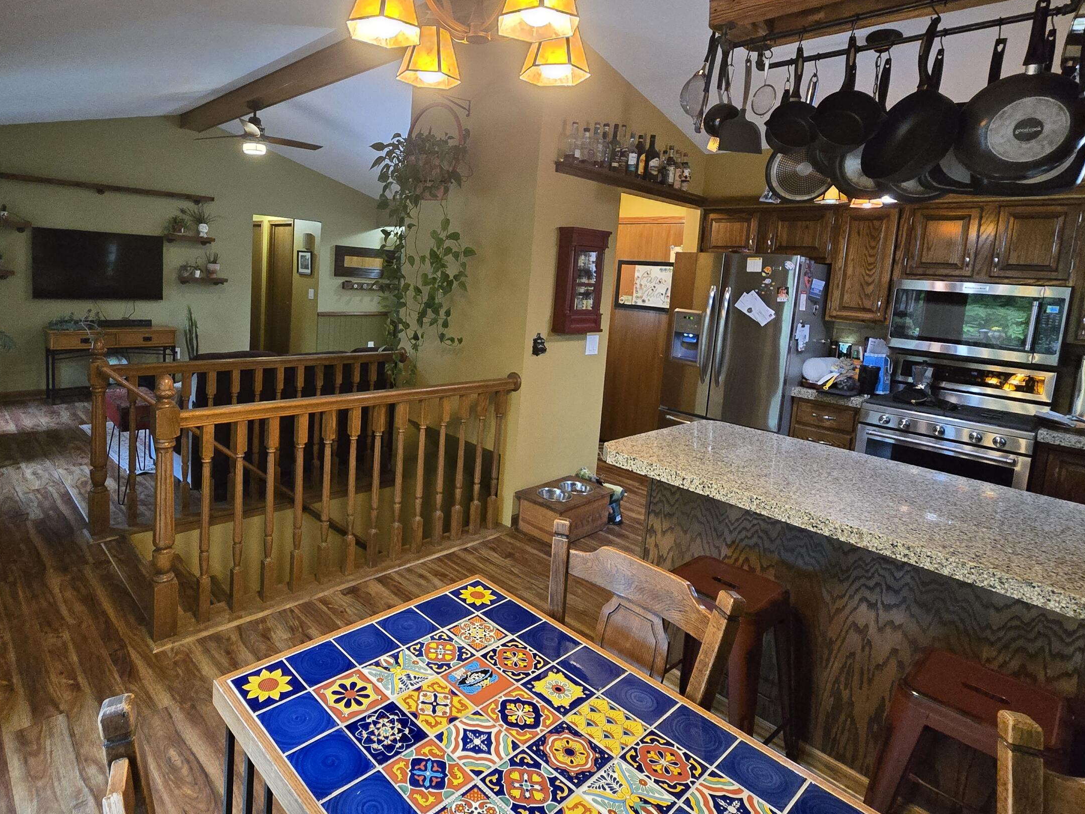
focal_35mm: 18
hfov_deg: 86.8
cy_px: 344
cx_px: 439
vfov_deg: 71.1
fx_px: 564
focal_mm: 2.2
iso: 1000
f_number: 2.2
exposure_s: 1/60
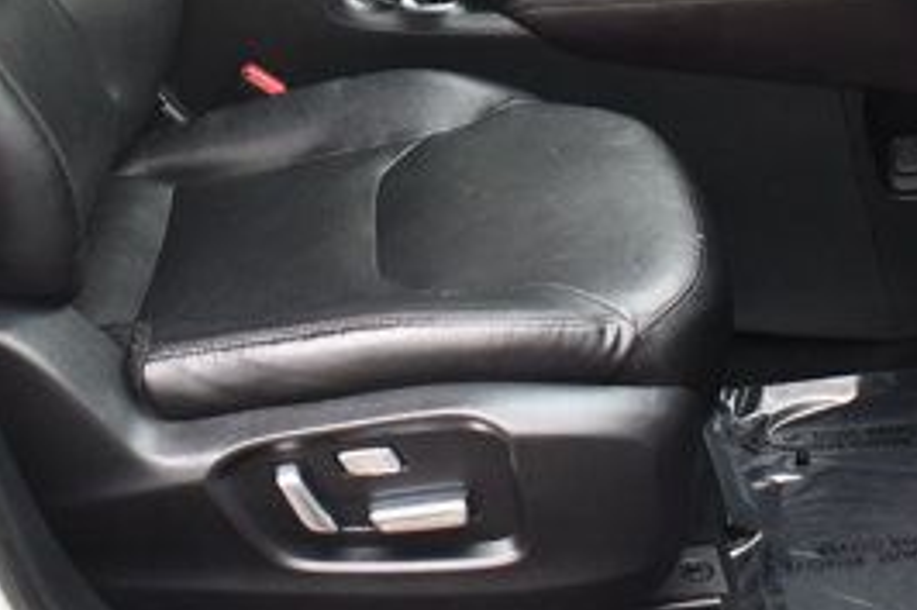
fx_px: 1655
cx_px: 514
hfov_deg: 30.9
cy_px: -109
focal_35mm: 65
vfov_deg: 19.7
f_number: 3.5
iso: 900
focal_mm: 18
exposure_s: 1/125
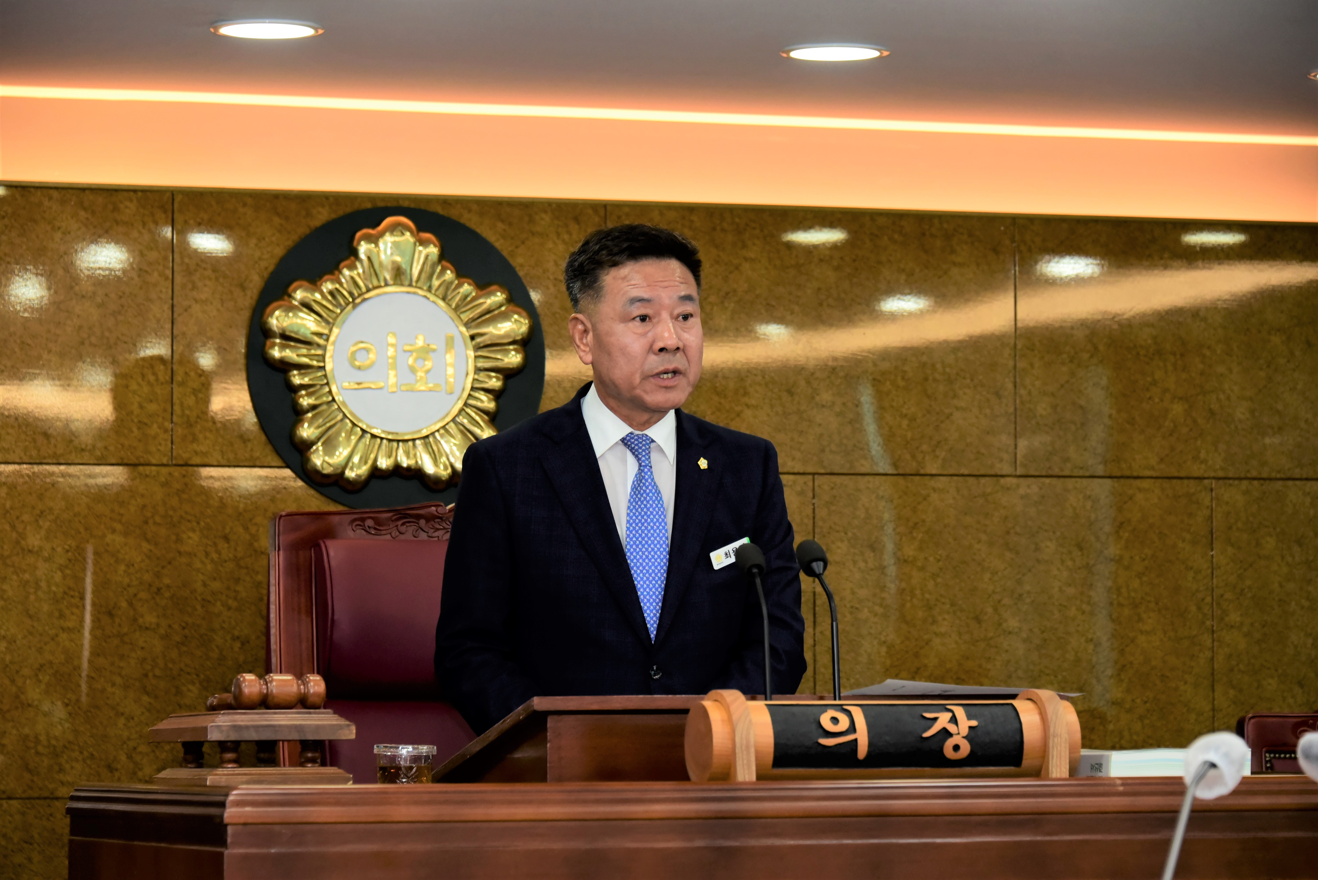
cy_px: 440
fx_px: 4468
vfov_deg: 11.2
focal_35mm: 122
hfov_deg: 16.8
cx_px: 659
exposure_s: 1/250
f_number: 5.6
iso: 2500
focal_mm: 122
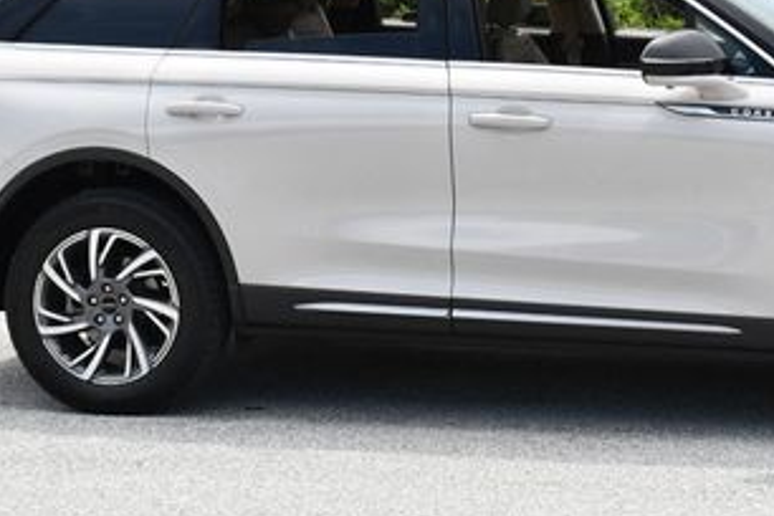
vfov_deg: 10.2
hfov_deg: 15.2
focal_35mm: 134
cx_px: 602
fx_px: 2881
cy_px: 18
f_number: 8
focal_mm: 32
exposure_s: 1/250
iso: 200
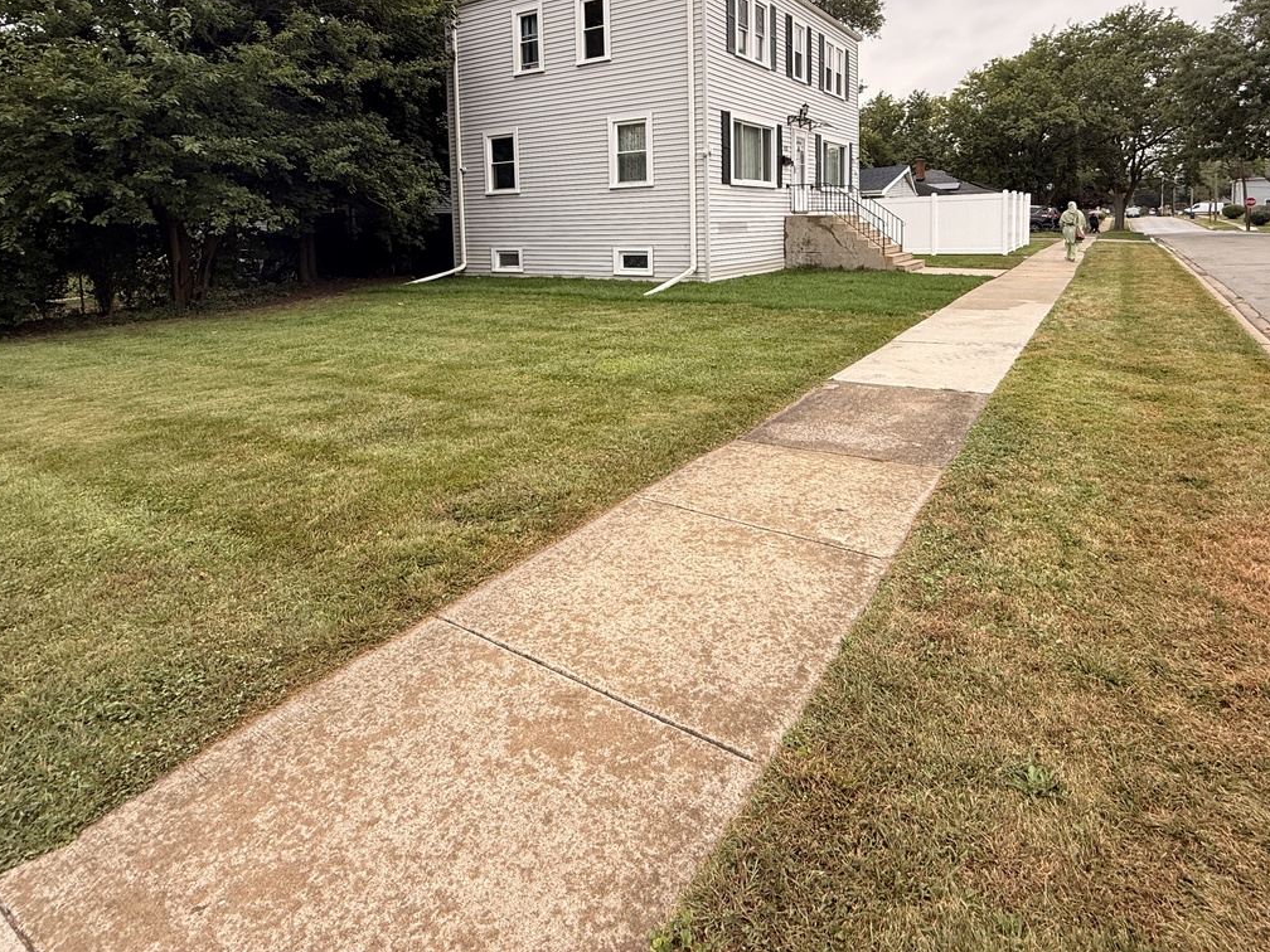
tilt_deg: -3.8
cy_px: 273
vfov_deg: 63.2
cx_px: 670
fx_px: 734
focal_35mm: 20
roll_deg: +0.7
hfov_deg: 81.7
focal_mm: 2.22
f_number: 2.2
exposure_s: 1/140
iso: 50
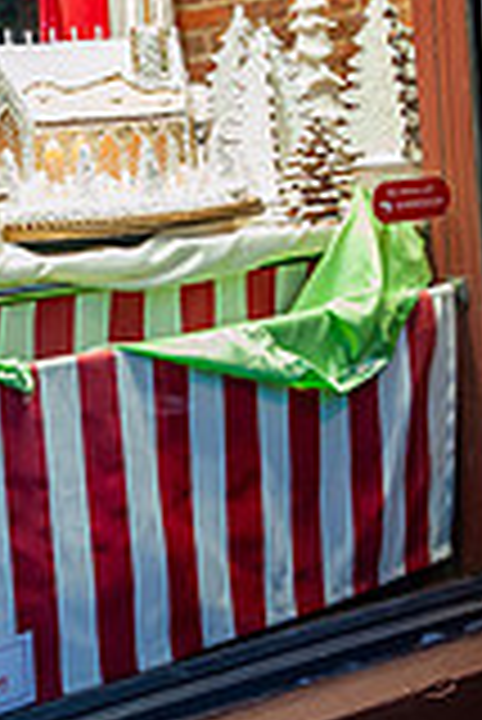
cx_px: -88
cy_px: 171
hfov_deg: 17.8
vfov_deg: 27.3
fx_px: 1463
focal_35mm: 73
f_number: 2.8
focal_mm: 26
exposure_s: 1/160
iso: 2000
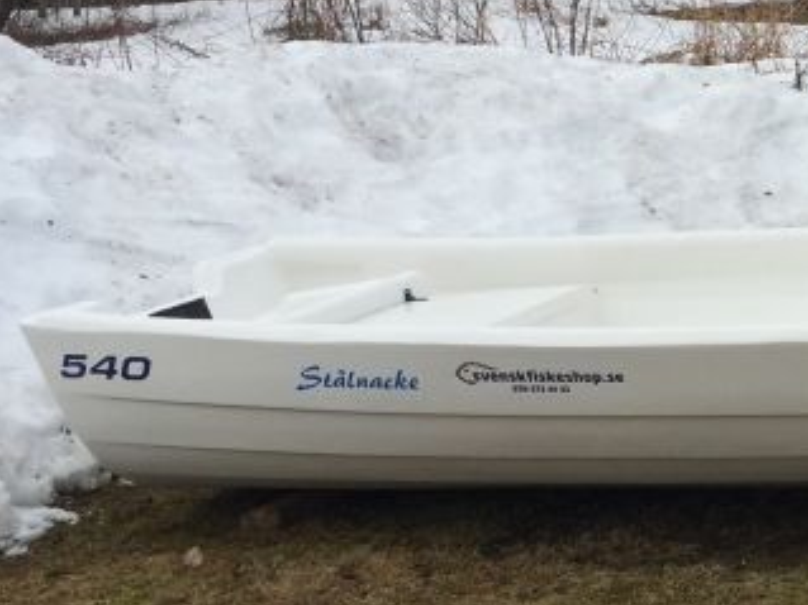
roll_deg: -1.4
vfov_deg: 16.2
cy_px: 197
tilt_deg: -6.2
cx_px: 1175
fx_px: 2123
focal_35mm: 91
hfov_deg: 19.2
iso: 32
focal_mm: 4.15
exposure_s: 1/2198
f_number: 2.2
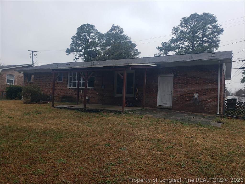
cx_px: 122
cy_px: 92
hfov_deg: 67.3
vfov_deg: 53.1
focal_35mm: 26
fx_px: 184
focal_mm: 4.3
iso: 50
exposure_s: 1/539
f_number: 2.4
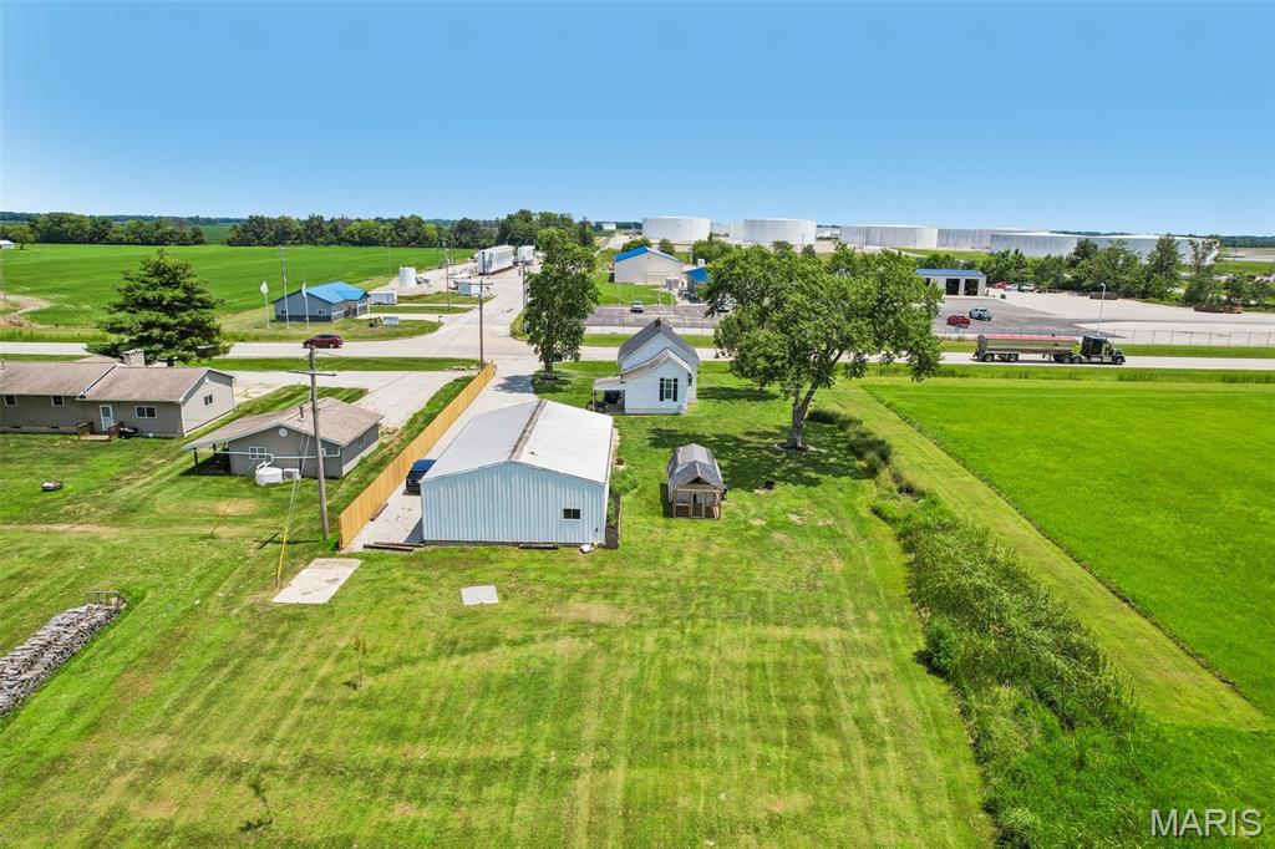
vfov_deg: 57.2
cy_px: 424
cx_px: 638
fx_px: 779
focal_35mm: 22
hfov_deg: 78.6
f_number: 2.8
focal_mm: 8.4
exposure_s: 1/2500
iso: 110
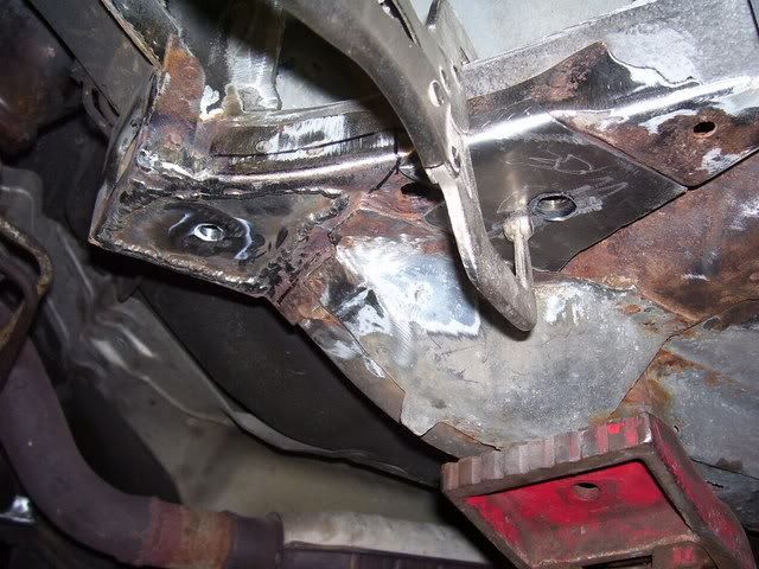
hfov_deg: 54.0
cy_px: 284
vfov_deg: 41.8
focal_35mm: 34
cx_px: 380
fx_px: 745
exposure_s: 1/60
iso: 80
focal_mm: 5.6
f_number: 2.7
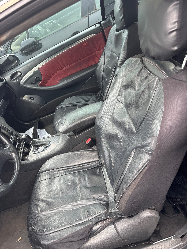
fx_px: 187
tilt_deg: -37.1
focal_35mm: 26
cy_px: 124
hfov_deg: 53.1
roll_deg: +24.6
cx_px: 94
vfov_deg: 67.3
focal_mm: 5.96
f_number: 1.6
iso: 64
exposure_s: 1/121
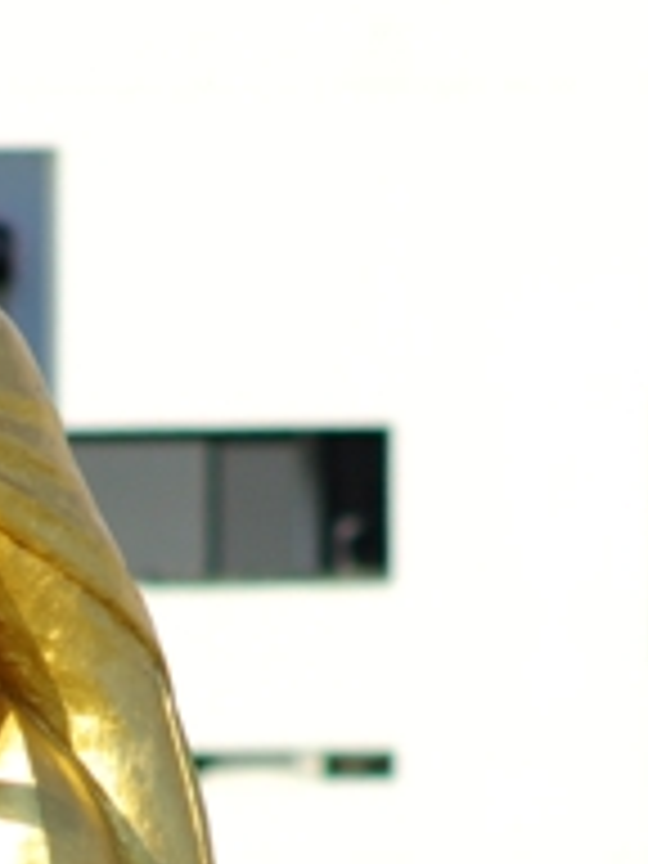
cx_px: -259
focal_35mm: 1978
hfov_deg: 0.8
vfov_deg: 1.0
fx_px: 49370
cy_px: 1008
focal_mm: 400
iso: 200
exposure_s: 1/350
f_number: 8
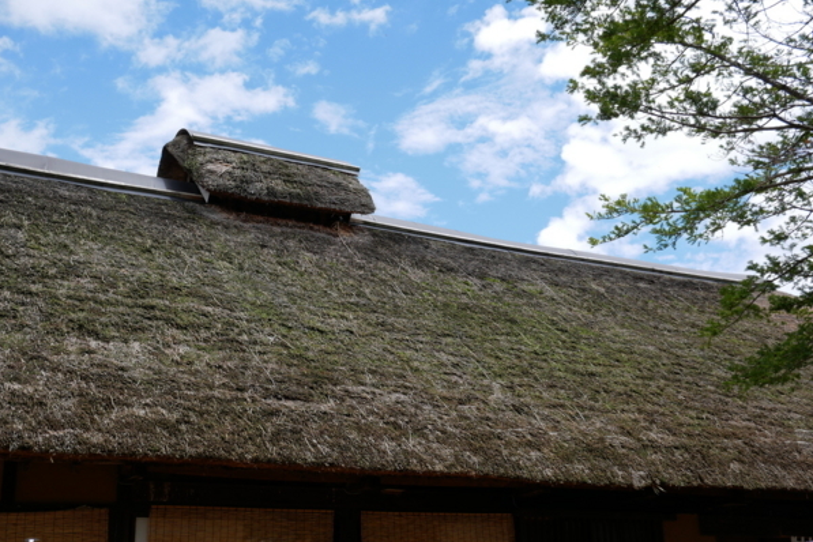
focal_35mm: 46
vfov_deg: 29.2
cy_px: 258
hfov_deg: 42.7
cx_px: 406
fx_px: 1039
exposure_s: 1/320
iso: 200
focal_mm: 22
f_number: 7.1
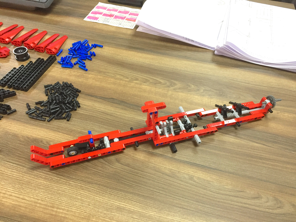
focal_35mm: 29
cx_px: 148
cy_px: 111
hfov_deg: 61.7
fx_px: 248
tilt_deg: -47.4
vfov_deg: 48.2
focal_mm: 4.15
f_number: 2.2
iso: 64
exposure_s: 1/33
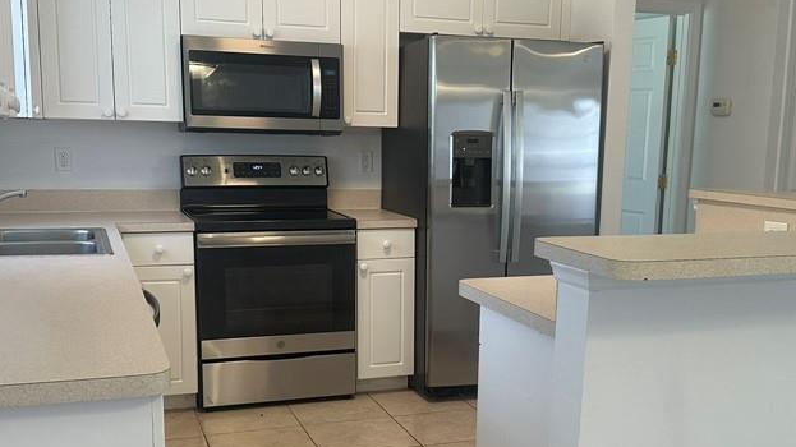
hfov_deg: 47.3
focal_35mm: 43
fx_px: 907
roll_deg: -1.6
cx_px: 428
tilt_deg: -10.8
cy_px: 300
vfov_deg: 27.5
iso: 160
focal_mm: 6.86
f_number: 1.78
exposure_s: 1/120
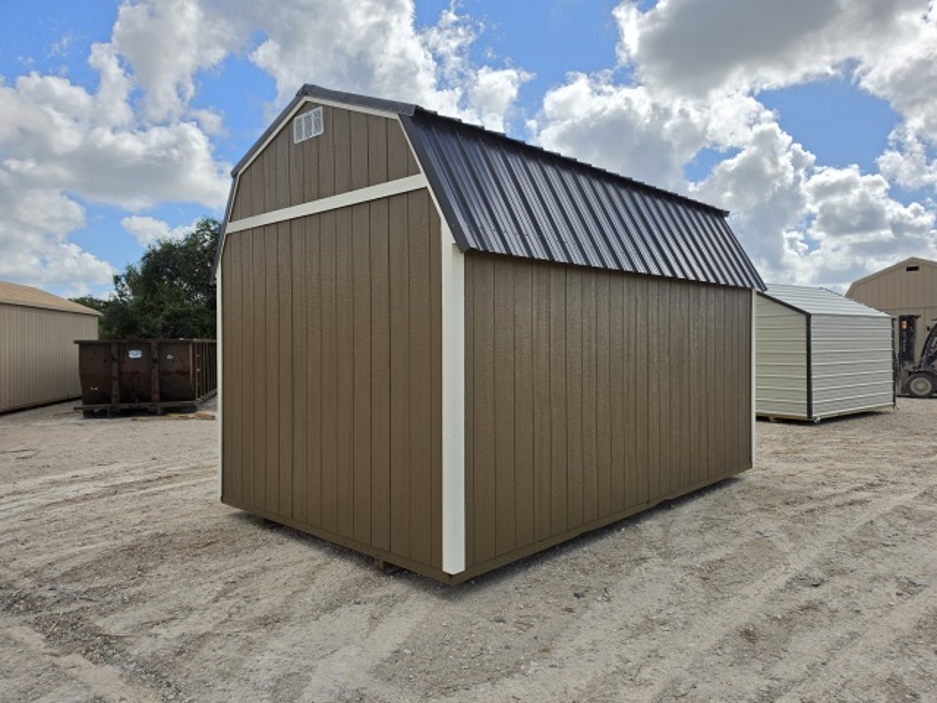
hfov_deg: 73.9
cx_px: 468
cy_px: 352
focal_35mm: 23
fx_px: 623
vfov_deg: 58.9
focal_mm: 6.5
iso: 32
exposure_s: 1/7939
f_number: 1.4
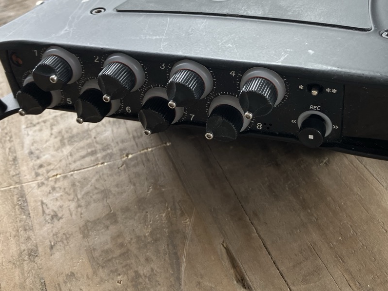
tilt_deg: -43.0
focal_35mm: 45
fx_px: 504
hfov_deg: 41.6
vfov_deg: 31.9
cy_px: 99
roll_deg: +7.5
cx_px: 256
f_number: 1.8
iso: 64
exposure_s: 1/100
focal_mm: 3.99
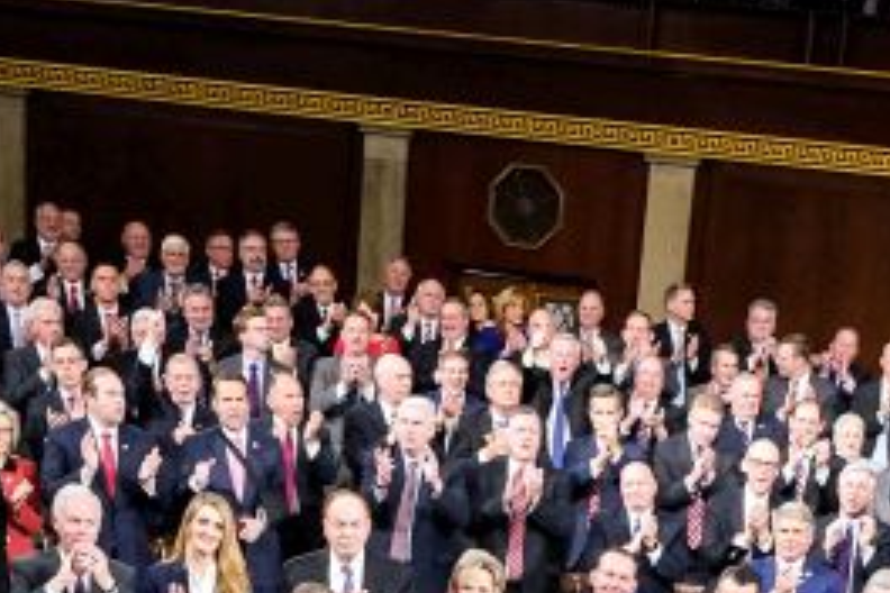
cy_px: 1115
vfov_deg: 12.4
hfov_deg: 20.3
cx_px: 661
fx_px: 2472
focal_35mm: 100
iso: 3200
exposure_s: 1/250
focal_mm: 22
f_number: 5
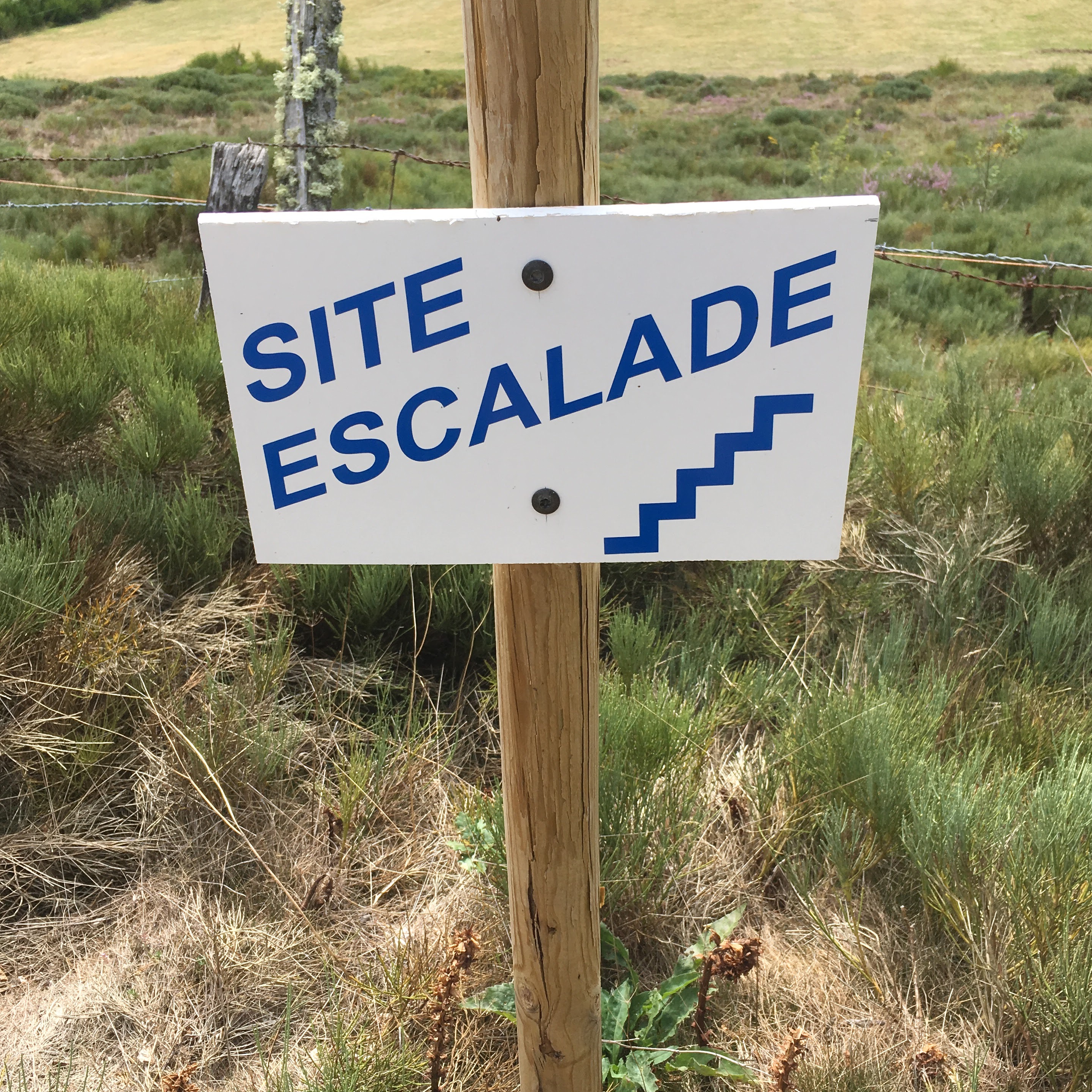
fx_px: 1285
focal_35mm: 36
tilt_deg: -32.4
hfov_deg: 46.0
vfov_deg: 46.0
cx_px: 550
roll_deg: -0.8
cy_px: 599
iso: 25
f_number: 2.2
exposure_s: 1/769
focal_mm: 4.15
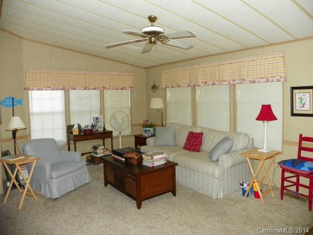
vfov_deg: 53.1
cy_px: 118
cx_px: 156
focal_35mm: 26
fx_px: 235
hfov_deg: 67.3
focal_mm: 4.6
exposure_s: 1/125
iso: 200
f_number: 2.8
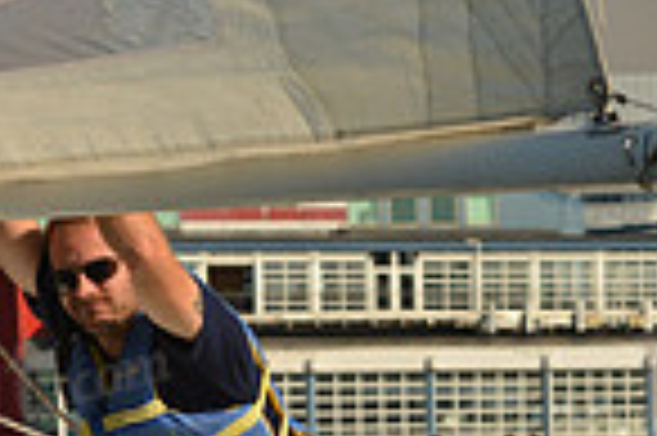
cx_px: 405
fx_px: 5068
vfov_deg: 4.9
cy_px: 600
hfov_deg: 7.4
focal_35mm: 278
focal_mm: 70
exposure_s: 1/1250
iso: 400
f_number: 5.6
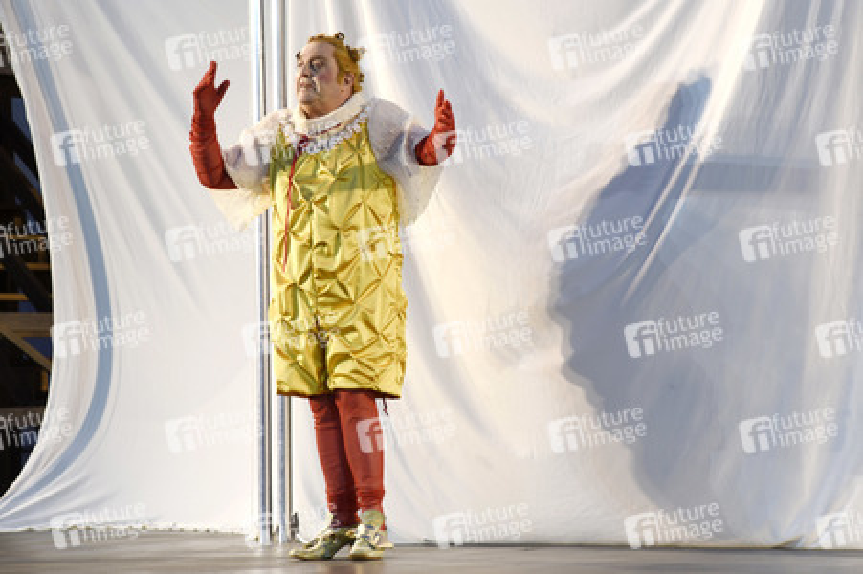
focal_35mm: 120
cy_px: 287
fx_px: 2874
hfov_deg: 17.1
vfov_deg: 11.4
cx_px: 432
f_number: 6.3
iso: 320
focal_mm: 120
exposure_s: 1/60
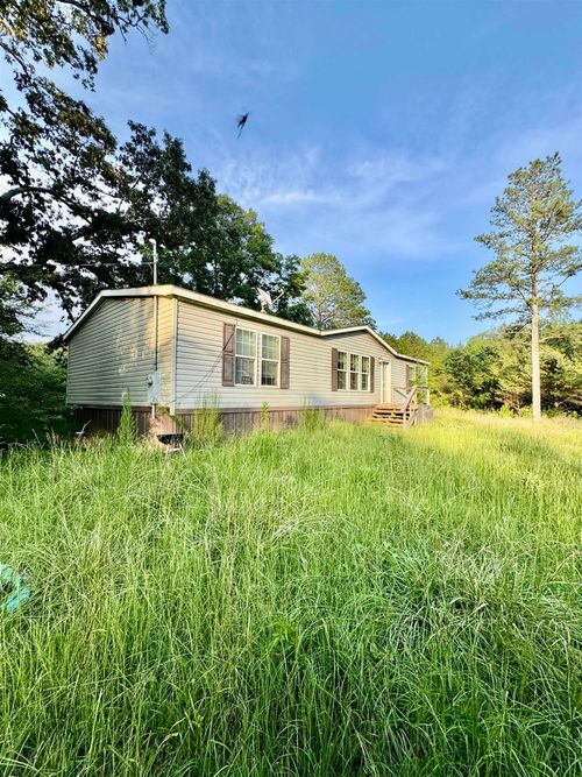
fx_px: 314
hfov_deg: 85.7
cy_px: 388
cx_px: 291
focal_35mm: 14
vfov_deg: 102.1
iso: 40
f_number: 2.2
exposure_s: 1/541
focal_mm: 2.22
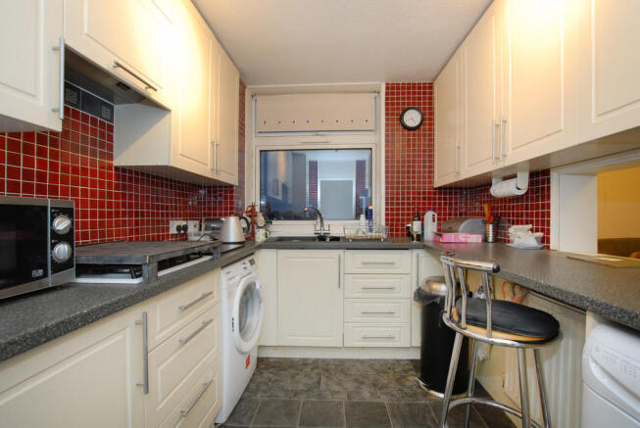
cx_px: 320
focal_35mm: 15
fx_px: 267
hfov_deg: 100.3
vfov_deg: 77.5
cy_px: 214
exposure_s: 1/4
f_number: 6.3
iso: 250
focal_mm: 10
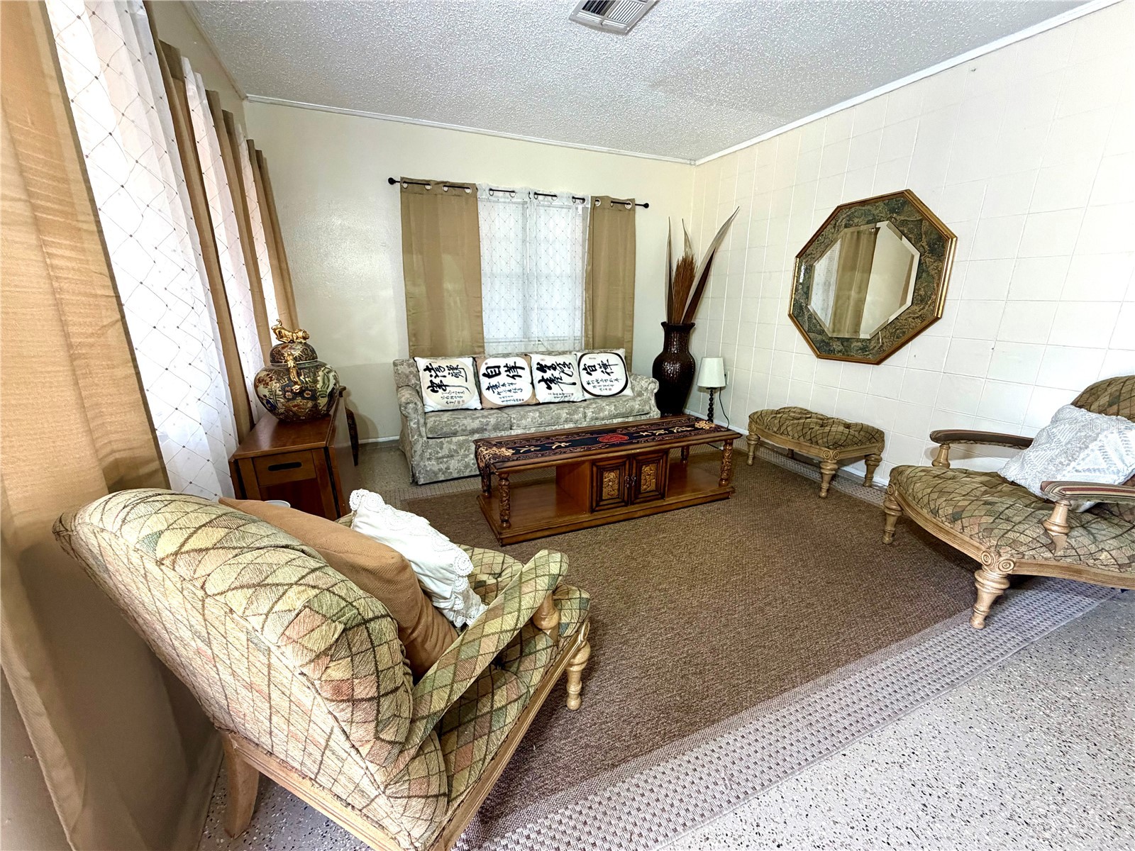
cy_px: 426
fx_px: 459
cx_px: 568
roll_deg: +0.6
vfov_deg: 85.7
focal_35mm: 14
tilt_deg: -16.4
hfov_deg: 102.1
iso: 250
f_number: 2.2
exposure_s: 1/121
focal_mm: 2.22
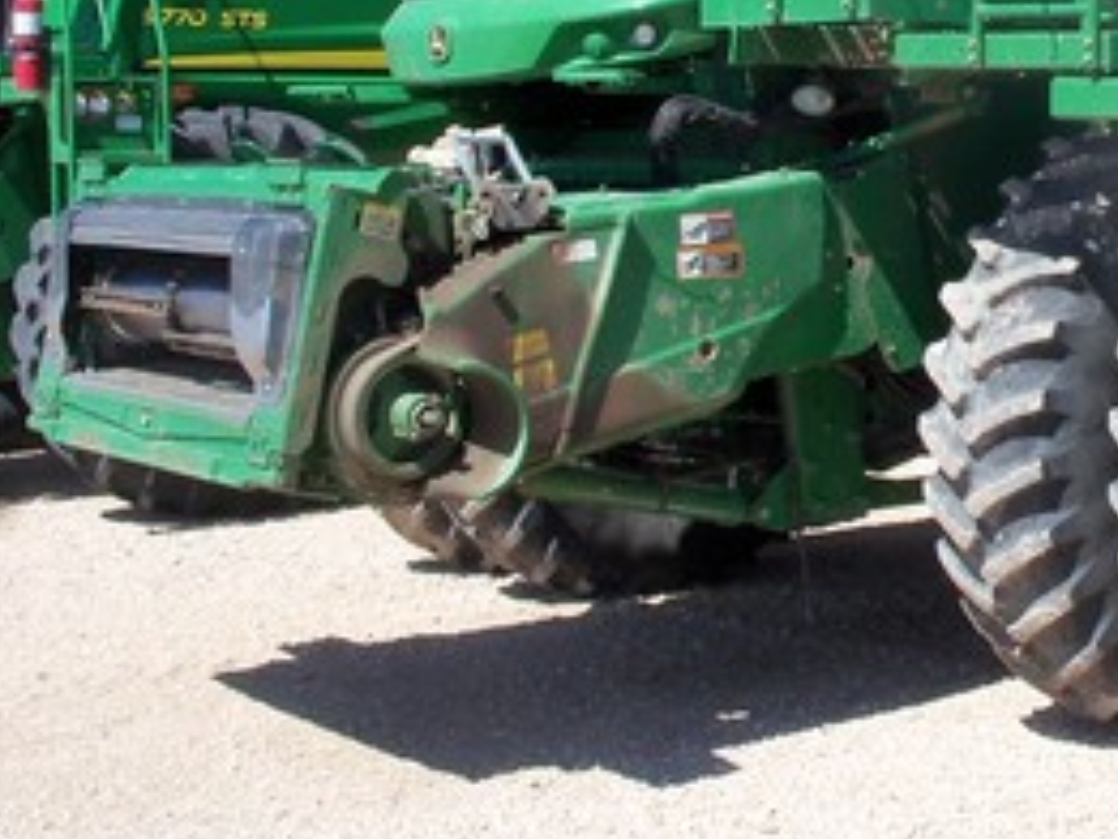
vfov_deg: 19.8
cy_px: 98
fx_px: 2359
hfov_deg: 25.3
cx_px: 1139
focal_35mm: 73
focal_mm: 6.3
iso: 80
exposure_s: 1/320
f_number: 5.5
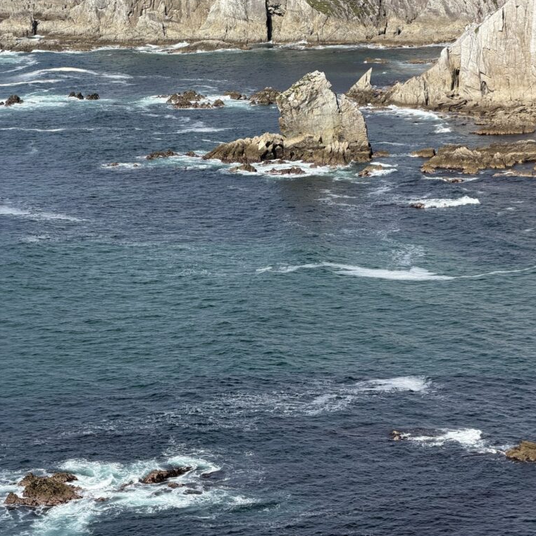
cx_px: 269
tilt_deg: -11.8
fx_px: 2085
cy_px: 253
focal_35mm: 119
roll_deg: +1.3
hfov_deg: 14.7
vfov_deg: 14.7
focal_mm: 16.89
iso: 25
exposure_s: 1/638
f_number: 2.8
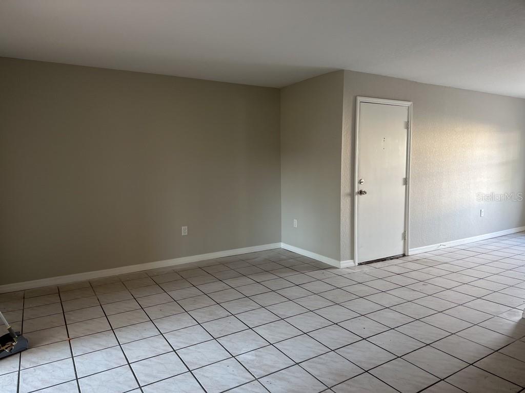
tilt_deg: -5.2
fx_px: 364
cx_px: 262
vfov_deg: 56.8
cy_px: 196
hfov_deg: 71.6
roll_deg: +1.3
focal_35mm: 24
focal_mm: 6.86
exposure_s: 1/60
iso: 160
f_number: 1.78
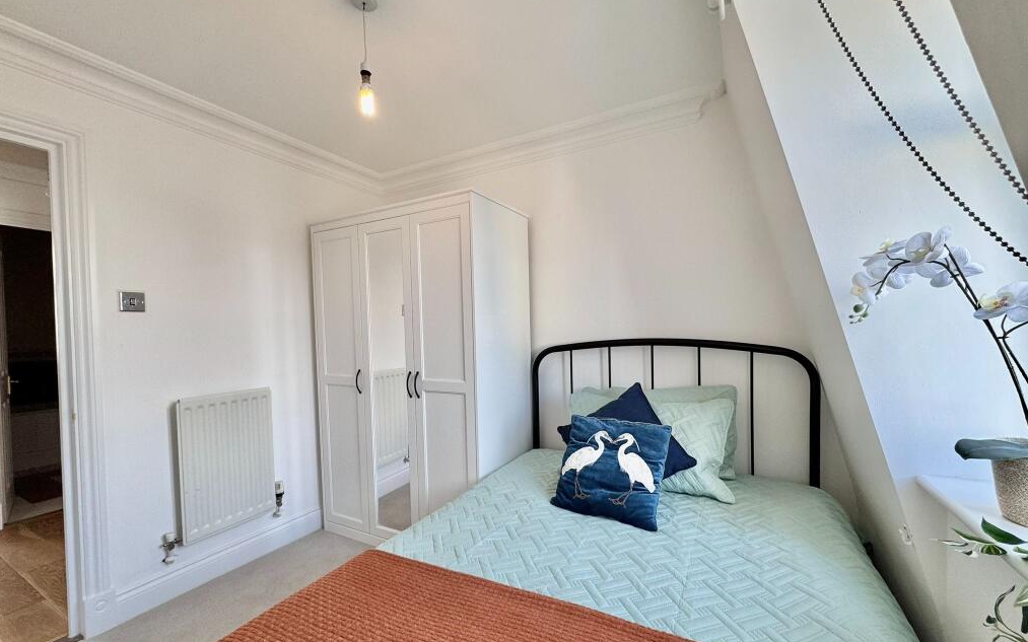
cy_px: 344
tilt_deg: -1.8
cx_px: 517
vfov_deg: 74.7
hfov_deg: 101.5
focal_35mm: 15
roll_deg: +0.5
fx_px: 420
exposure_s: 1/100
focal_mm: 2.22
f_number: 2.2
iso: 125
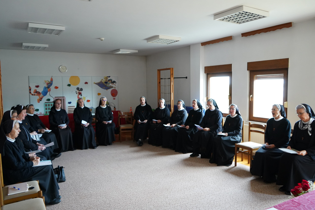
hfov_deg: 63.7
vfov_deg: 45.0
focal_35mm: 29
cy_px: 105
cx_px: 158
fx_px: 254
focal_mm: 29
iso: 4000
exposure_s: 1/160
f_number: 3.5
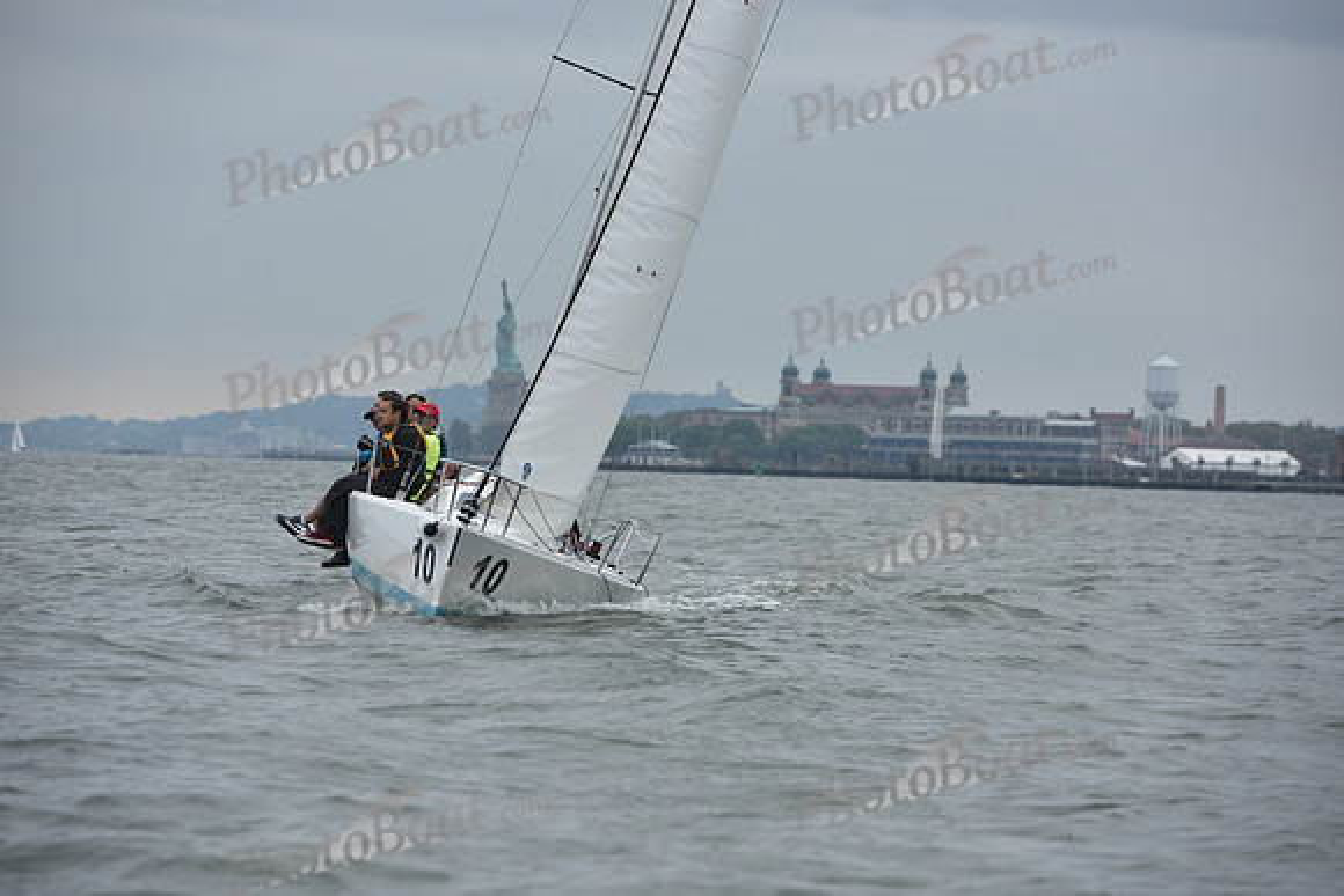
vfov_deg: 6.9
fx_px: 7468
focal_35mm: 200
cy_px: 448
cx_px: 672
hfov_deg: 10.3
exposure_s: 1/800
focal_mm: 200
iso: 400
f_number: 7.1
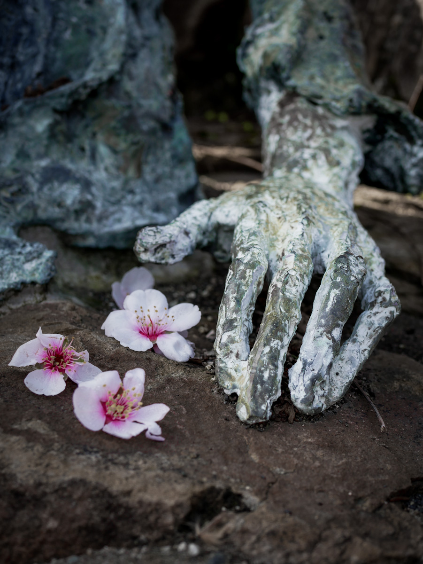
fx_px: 977
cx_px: 212
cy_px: 282
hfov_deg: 24.4
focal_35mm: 60
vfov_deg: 32.2
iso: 200
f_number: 4.5
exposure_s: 1/250
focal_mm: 30
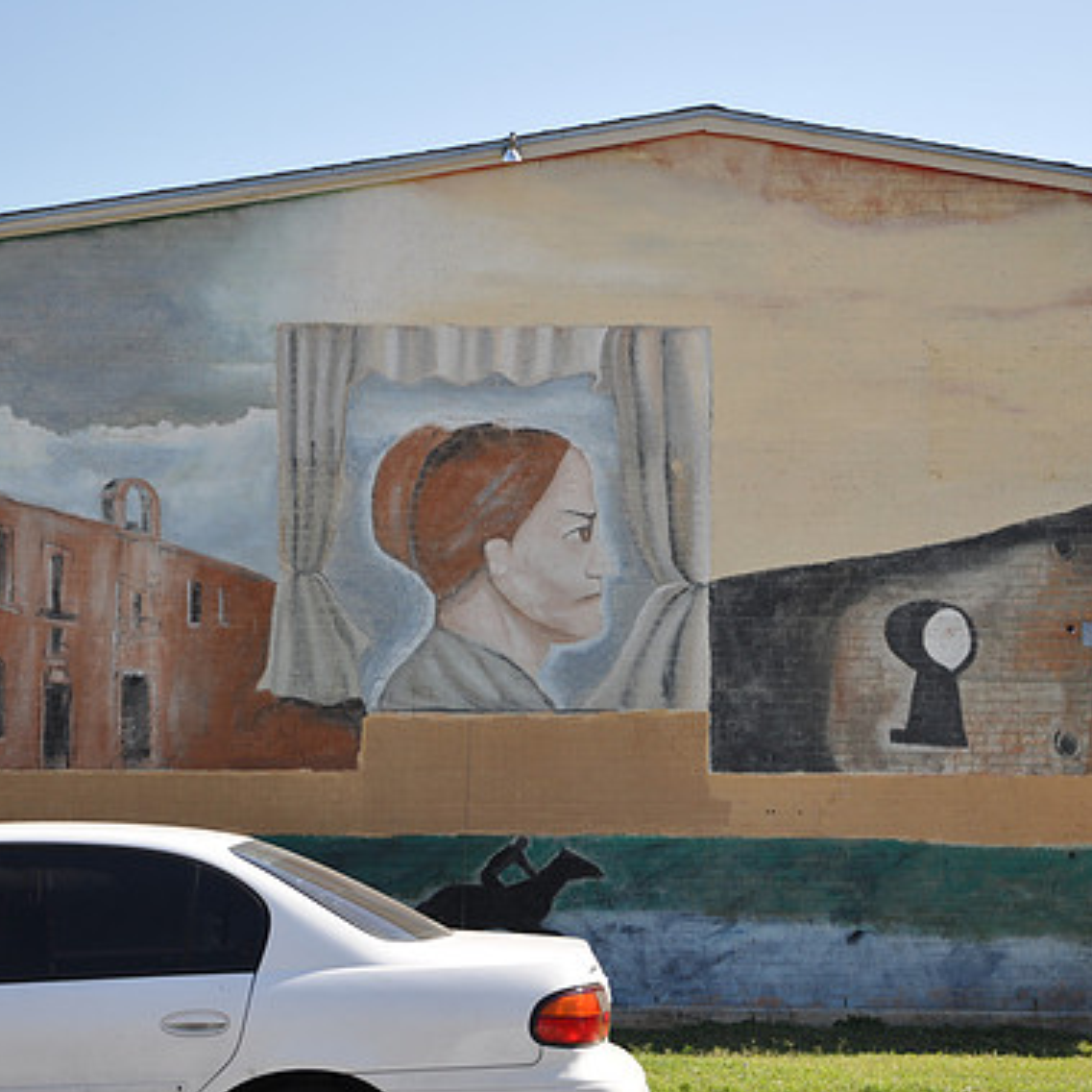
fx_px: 3128
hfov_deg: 19.8
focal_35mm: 88
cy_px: 549
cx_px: 559
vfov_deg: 19.8
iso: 200
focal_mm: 45
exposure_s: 1/160
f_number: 6.3
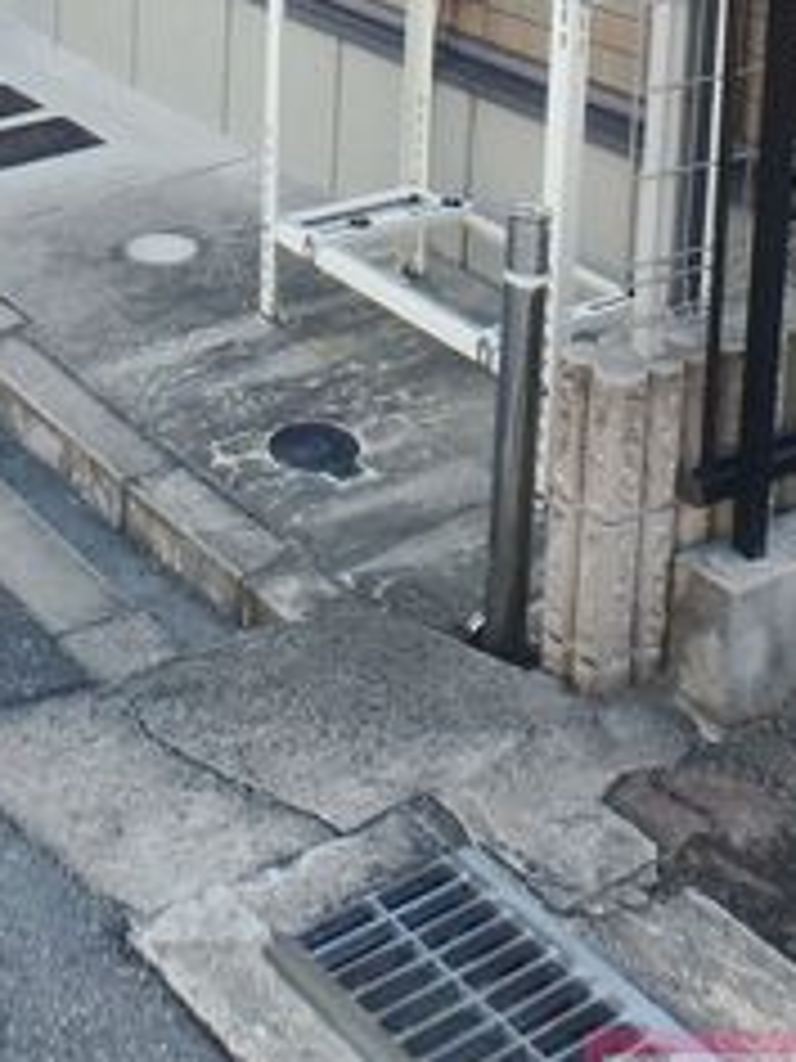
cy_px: -216
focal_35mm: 57
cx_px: 27
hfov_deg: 24.6
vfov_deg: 29.1
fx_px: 1748
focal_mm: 3.7
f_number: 3.5
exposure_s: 1/160
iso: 125
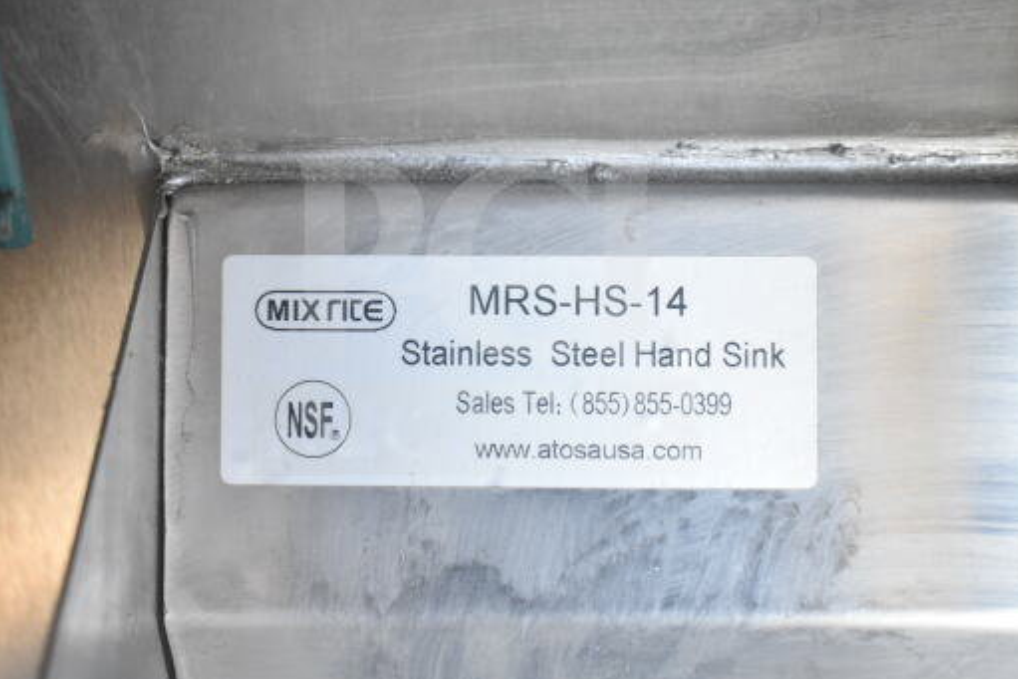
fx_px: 1923
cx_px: 474
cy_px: 318
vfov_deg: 20.0
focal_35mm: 68
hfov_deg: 29.6
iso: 1800
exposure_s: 1/60
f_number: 4.8
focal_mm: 38
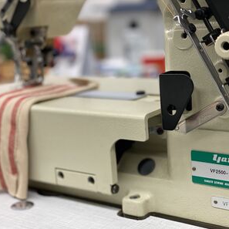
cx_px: 143
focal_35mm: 62
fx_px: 464
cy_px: 115
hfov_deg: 27.6
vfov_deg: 27.7
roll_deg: +1.6
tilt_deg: -12.2
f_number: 2
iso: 125
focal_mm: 6
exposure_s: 1/100
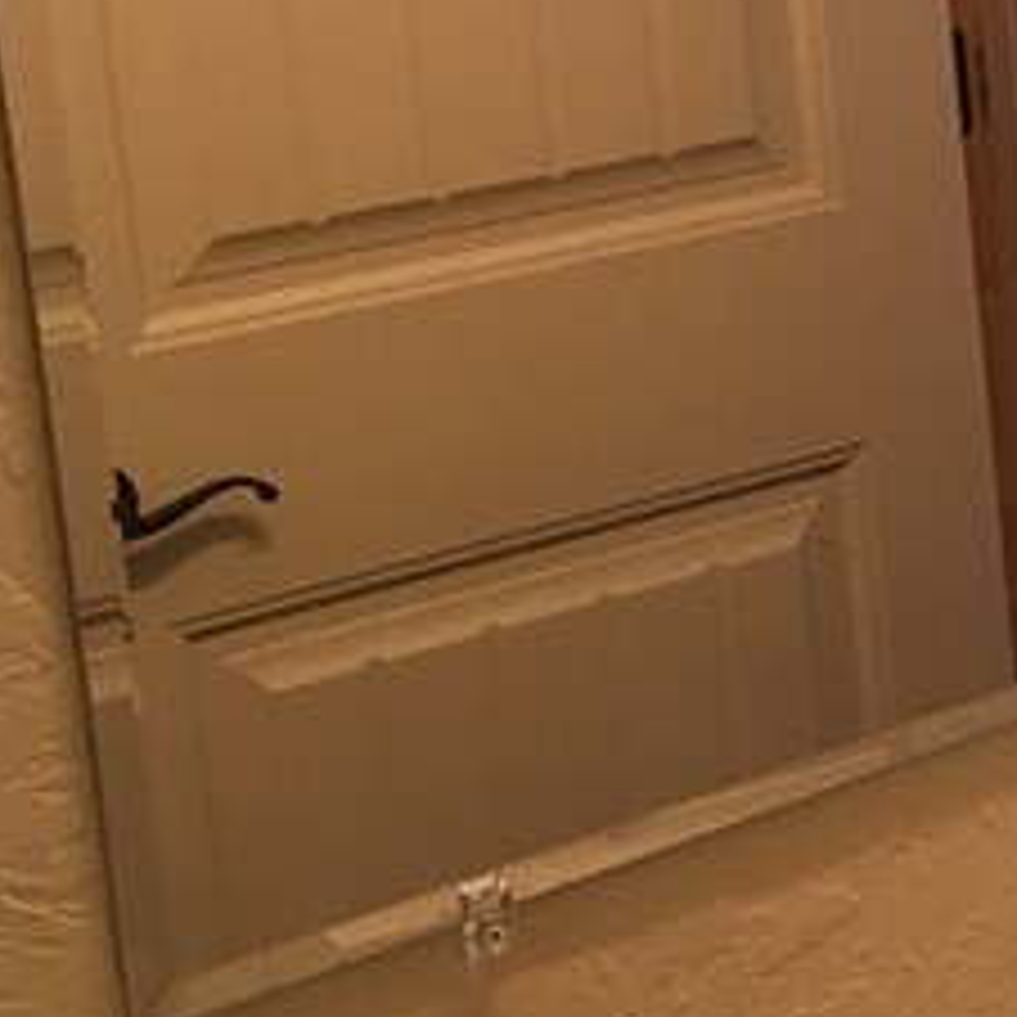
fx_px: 3856
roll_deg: +3.3
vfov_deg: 14.9
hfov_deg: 13.5
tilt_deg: -9.3
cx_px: 1832
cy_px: 144
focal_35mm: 116
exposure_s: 1/30
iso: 80
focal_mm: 4.15
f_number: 2.2
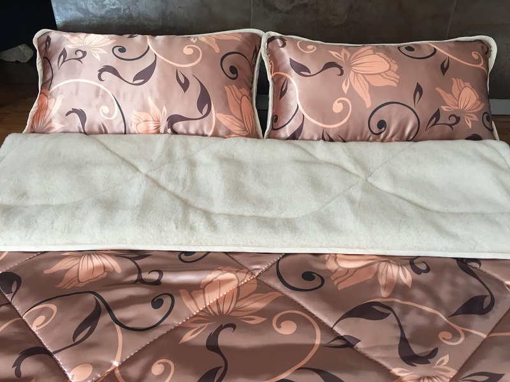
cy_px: 191
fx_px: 427
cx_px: 255
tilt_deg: -36.0
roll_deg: -2.9
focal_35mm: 29
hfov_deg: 61.7
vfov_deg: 48.2
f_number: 2.2
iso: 100
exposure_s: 1/33
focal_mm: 4.15
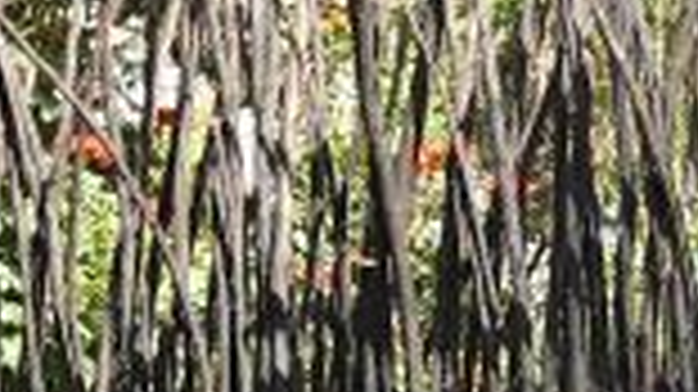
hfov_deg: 7.1
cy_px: 897
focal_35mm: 300
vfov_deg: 4.0
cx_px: 1054
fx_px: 5550
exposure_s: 1/250
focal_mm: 13.7
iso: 100
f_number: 3.2
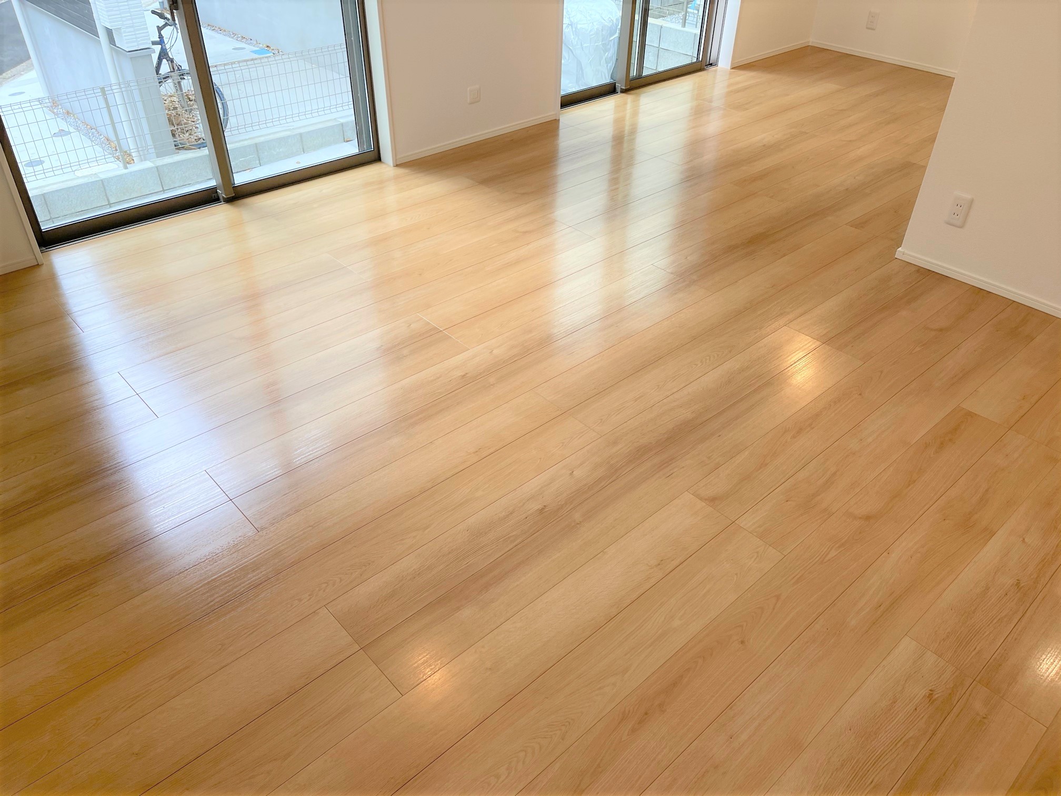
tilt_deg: -36.7
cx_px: 530
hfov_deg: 67.3
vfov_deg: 53.1
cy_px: 398
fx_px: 797
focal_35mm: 26
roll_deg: -0.8
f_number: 1.6
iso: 50
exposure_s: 1/100
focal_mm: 5.1
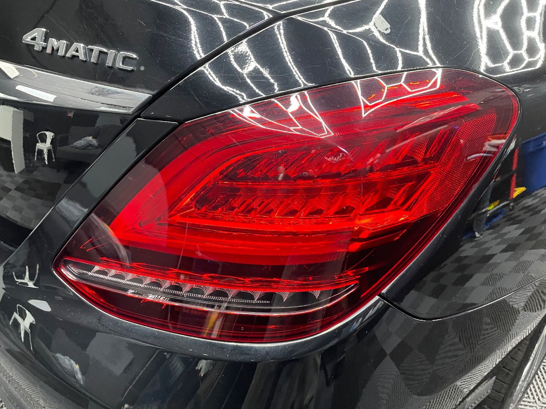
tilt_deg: -27.7
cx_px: 273
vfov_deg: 53.1
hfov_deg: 67.3
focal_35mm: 26
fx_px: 410
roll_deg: -1.5
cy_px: 204
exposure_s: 1/40
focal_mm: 4.2
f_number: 1.6
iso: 640
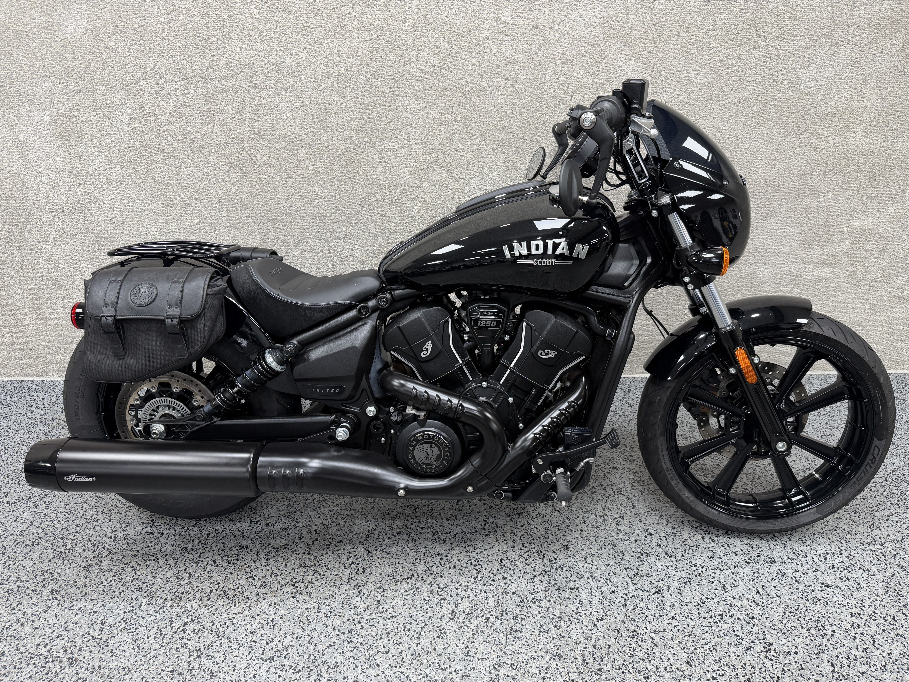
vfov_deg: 56.8
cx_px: 454
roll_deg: +1.1
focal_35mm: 24
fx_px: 630
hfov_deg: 71.6
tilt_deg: -29.6
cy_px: 341
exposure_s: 1/60
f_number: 1.78
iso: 100
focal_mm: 6.76
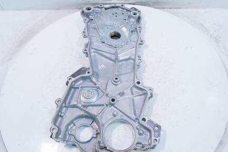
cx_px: 122
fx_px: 222
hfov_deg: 54.4
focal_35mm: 35
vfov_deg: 37.8
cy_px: 71
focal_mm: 15
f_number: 3.7
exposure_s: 1/60
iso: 200
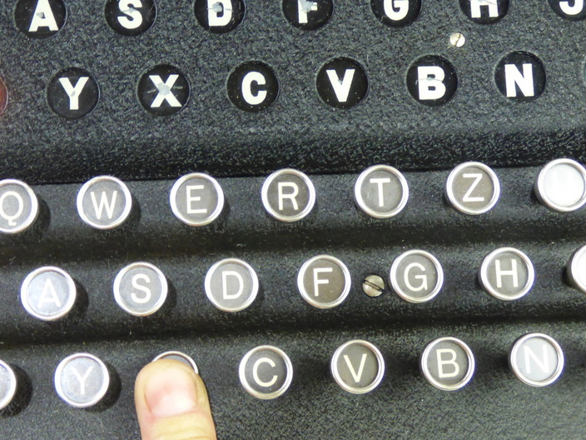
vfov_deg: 17.7
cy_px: 130
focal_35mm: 83
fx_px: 1405
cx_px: 220
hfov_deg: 23.5
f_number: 4
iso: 400
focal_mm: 9.92
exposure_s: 1/10
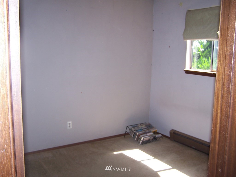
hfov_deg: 49.0
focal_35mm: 38
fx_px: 259
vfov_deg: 37.7
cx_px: 118
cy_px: 88
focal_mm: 6.3
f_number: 2.8
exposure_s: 1/60
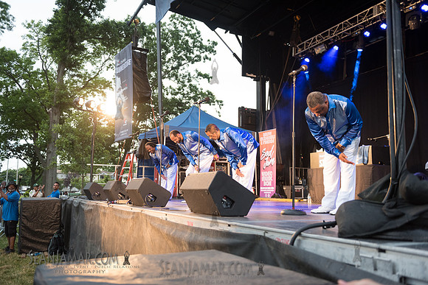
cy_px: 142
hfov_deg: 58.7
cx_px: 214
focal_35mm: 32
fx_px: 381
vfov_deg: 41.1
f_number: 3.2
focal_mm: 32
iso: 1250
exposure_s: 1/160
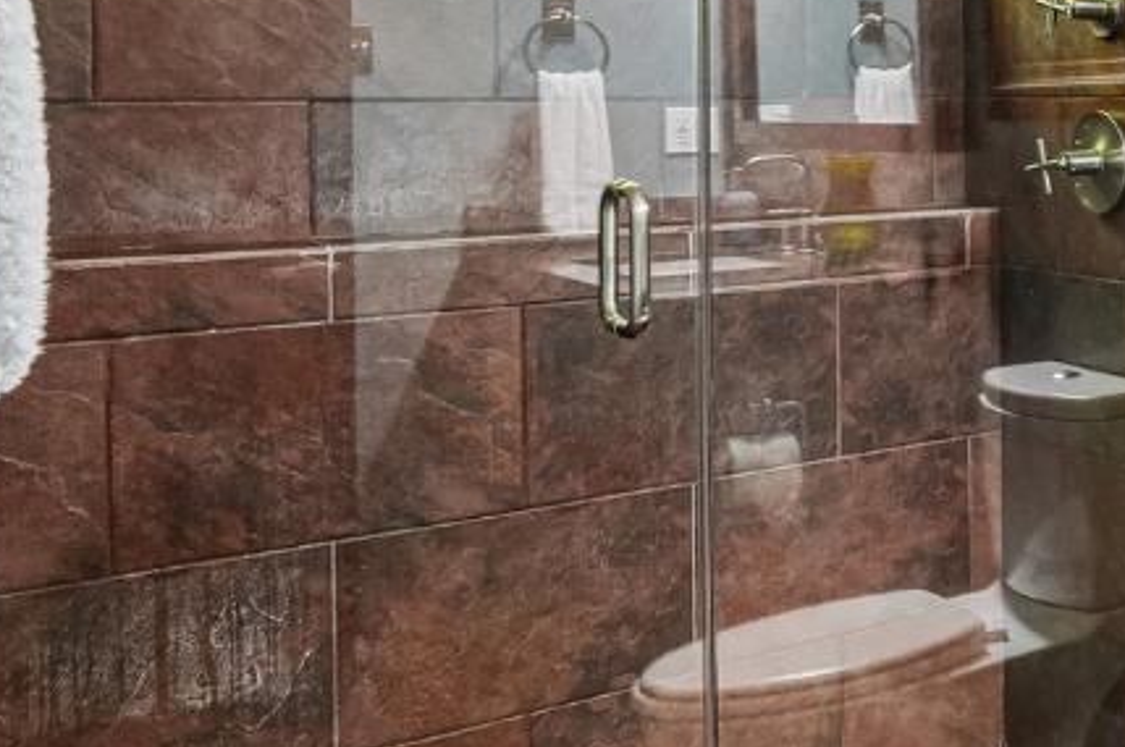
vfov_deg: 26.7
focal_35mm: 49
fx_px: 1529
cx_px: 1636
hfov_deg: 28.4
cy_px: 96
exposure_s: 1/10
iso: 800
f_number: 8
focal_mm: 14
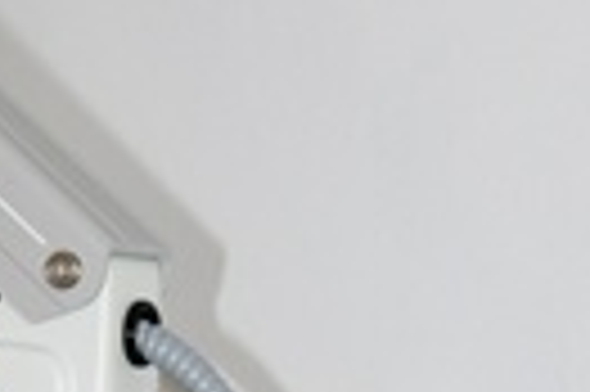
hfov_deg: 8.0
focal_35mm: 239
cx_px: -779
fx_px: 3912
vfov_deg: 5.7
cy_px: 656
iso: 100
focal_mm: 26
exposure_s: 1/40
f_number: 4
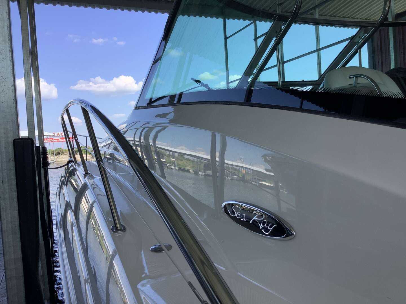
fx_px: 364
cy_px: 152
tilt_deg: -2.2
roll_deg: +4.0
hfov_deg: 58.4
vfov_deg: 45.4
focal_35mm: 31
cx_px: 203
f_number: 2.4
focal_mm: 3.3
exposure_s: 1/485
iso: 25
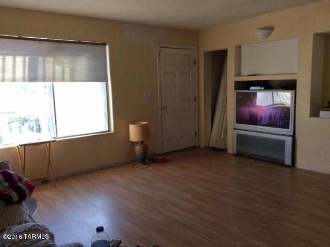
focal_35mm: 32
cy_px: 124
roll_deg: +1.7
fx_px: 305
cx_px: 165
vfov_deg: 44.1
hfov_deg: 56.9
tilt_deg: -9.1
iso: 40
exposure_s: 1/60
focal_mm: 3.3
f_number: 2.4
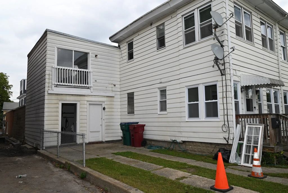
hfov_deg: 69.4
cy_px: 96
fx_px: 208
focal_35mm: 26
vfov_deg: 49.6
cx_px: 144
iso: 100
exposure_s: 1/200
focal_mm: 26
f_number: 7.1
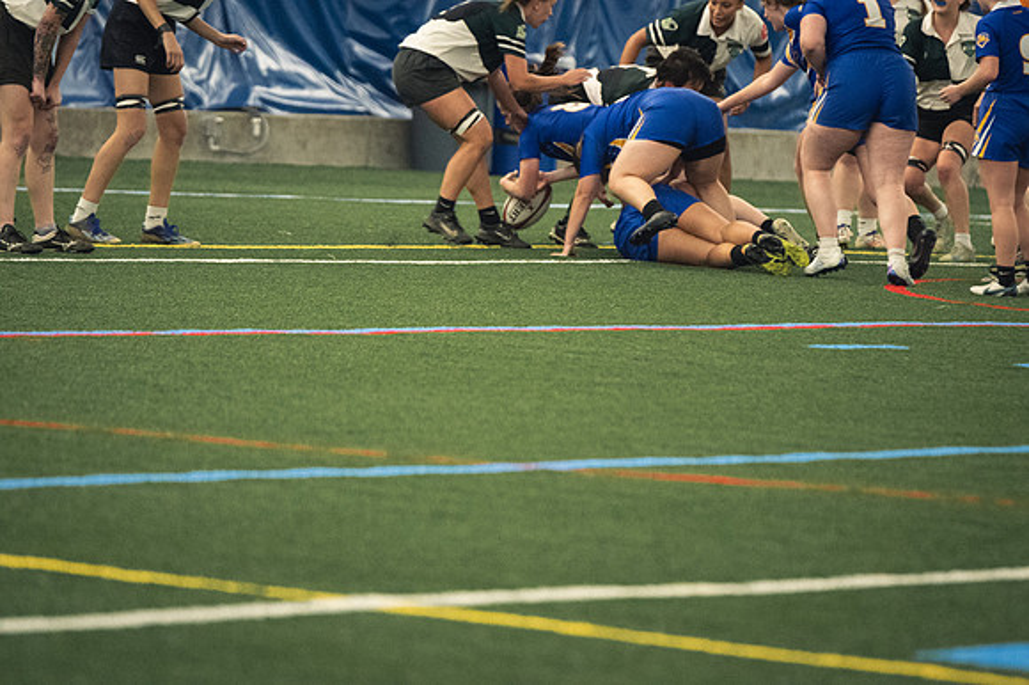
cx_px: 514
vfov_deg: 4.6
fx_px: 8570
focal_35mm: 300
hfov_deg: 6.9
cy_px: 342
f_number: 2.8
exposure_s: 1/500
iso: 7200
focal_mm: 200
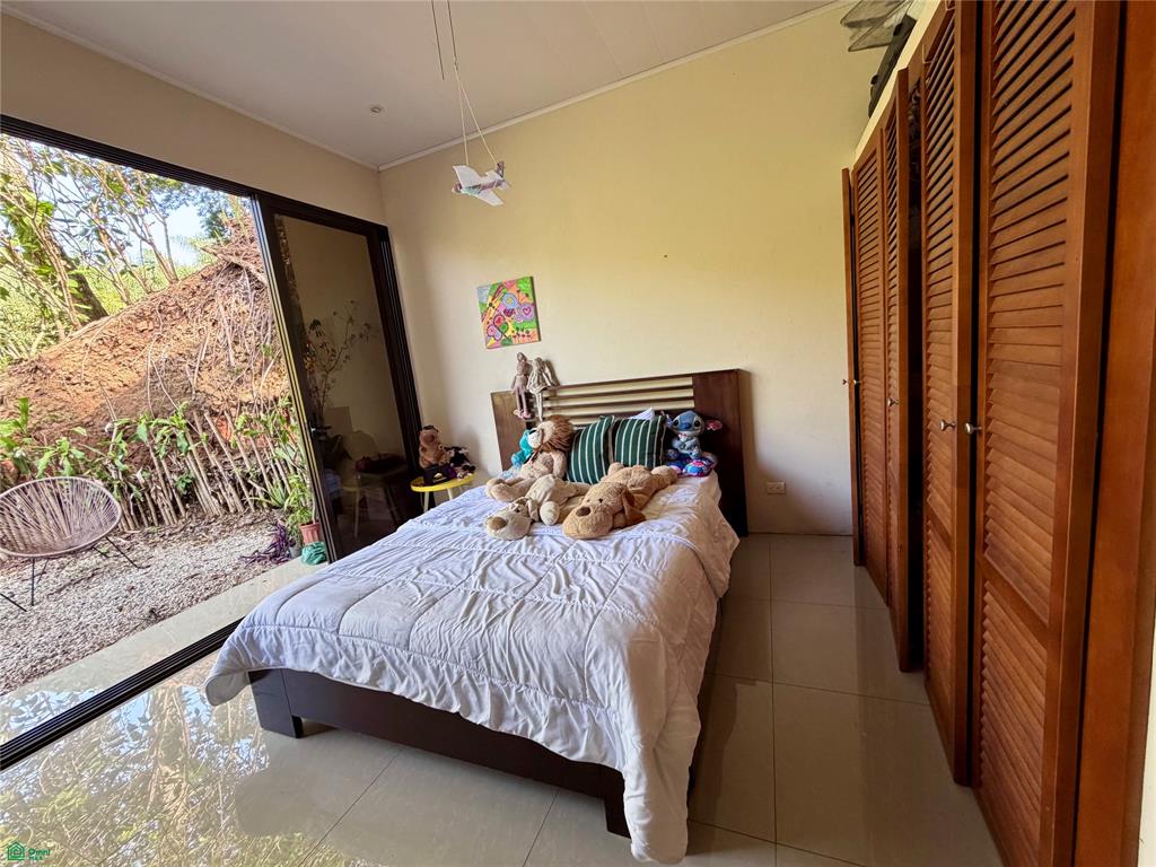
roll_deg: +6.9
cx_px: 578
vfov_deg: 85.7
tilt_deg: -9.3
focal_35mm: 14
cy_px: 434
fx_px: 468
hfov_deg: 102.1
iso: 200
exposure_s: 1/121
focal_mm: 2.22
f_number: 2.2
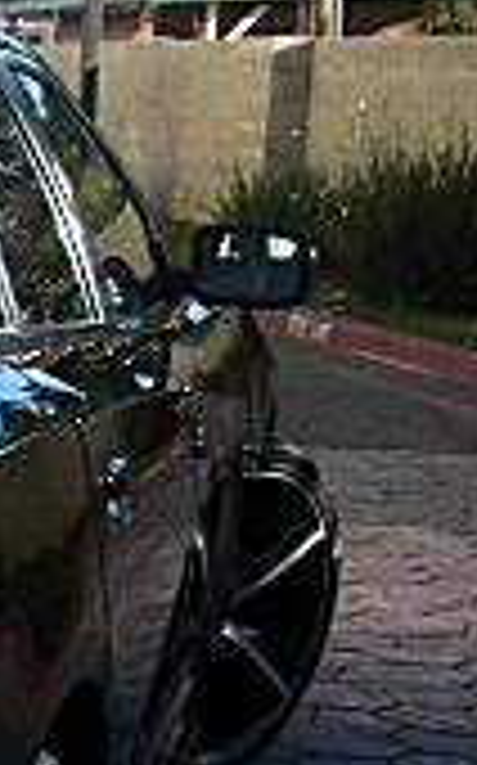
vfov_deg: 14.2
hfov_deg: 8.0
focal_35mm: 144
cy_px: 842
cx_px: -873
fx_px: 3000
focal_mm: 6.3
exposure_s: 1/250
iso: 50
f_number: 2.8
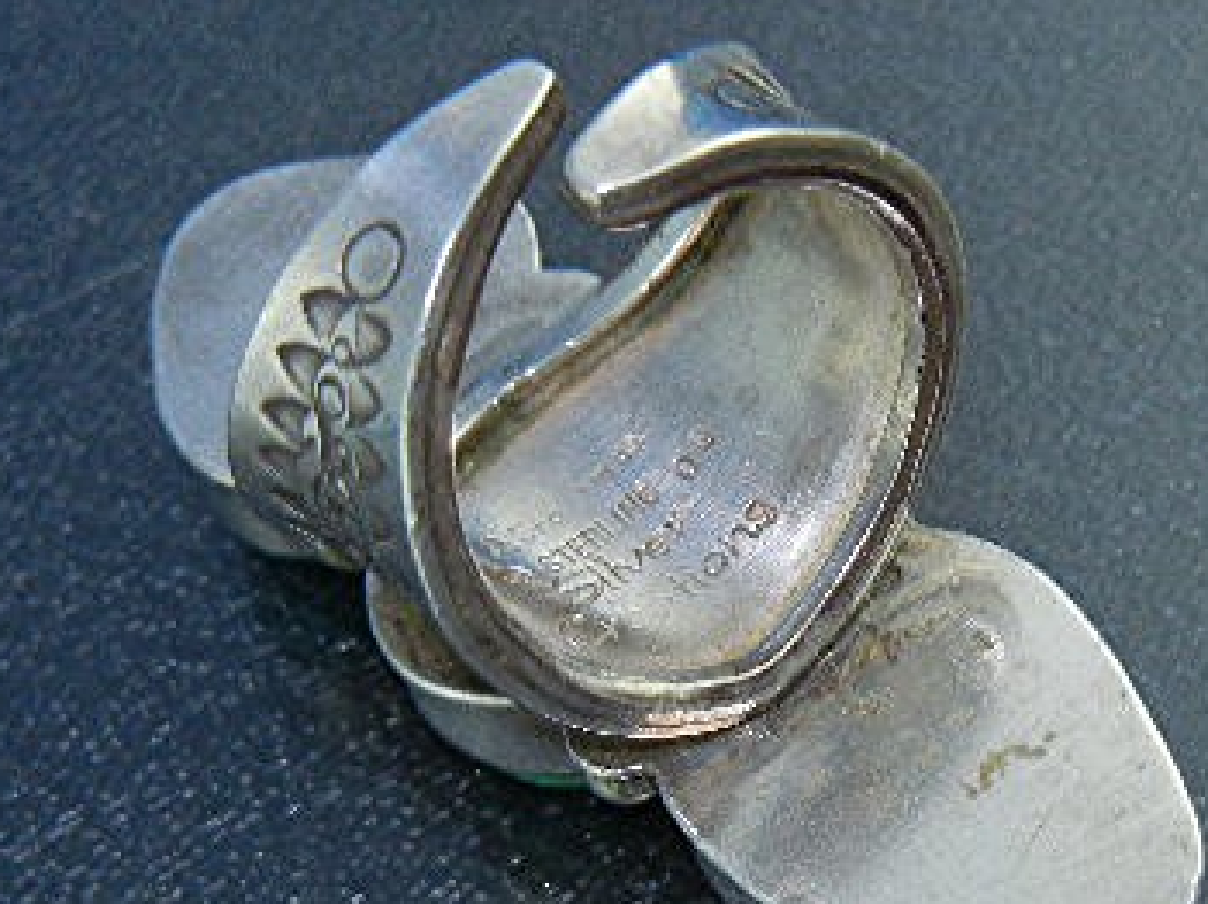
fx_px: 4917
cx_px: 811
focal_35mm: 141
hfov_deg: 14.0
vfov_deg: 10.5
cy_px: 549
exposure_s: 1/30
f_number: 4.3
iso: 291
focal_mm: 13.9
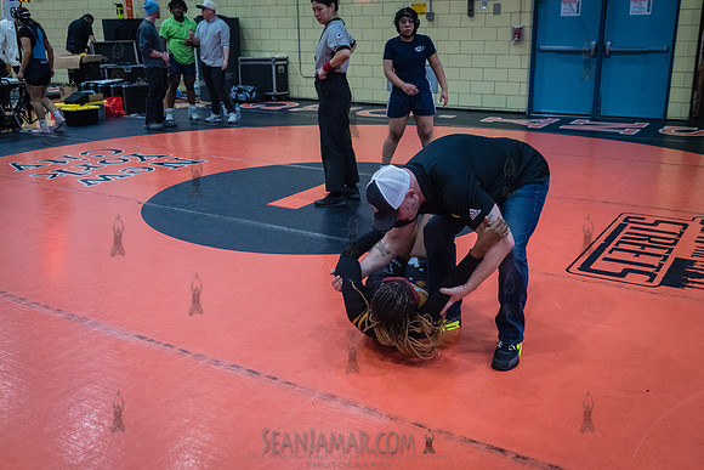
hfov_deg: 54.0
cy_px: 235
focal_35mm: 35
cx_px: 352
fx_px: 691
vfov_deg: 37.6
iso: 8000
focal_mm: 35
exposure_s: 1/400
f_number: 4
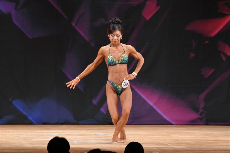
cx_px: 115
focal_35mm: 300
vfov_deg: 4.6
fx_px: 1916
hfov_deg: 6.9
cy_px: 76
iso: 3200
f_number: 5.6
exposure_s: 1/400
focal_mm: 200
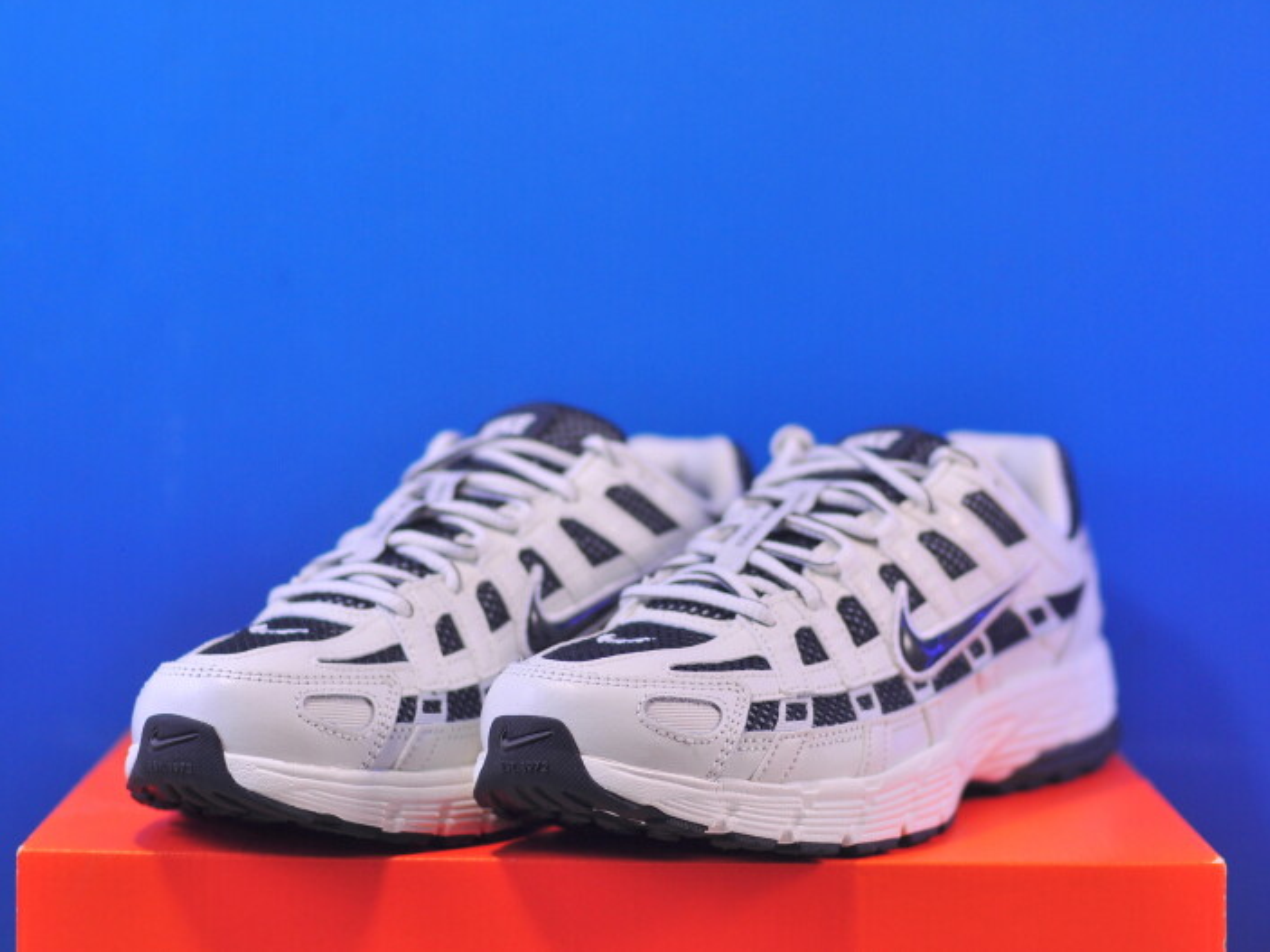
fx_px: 3008
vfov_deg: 18.0
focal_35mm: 82
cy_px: 474
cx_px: 605
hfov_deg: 23.8
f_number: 2.5
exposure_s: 1/320
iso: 250
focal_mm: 50
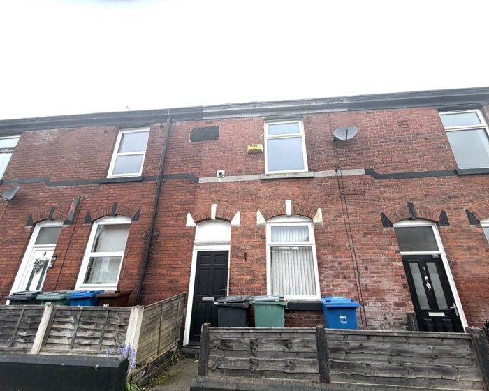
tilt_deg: +22.8
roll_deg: -0.9
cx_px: 259
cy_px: 197
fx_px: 217
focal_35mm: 15
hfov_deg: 96.7
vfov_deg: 84.0
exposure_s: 1/502
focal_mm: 2.22
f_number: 2.2
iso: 50
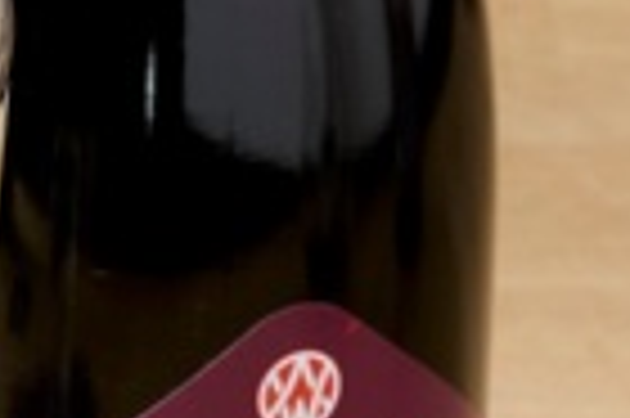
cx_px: -1125
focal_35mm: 676
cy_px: 899
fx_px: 11816
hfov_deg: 3.0
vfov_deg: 2.0
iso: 400
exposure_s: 1/125
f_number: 32
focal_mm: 105
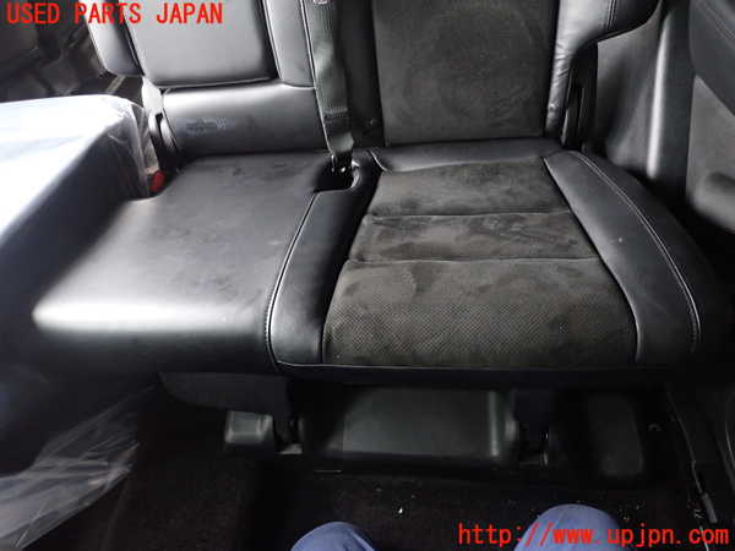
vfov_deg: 54.9
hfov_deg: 69.4
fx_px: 531
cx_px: 368
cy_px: 276
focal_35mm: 25
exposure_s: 1/30
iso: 500
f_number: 2
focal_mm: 4.5
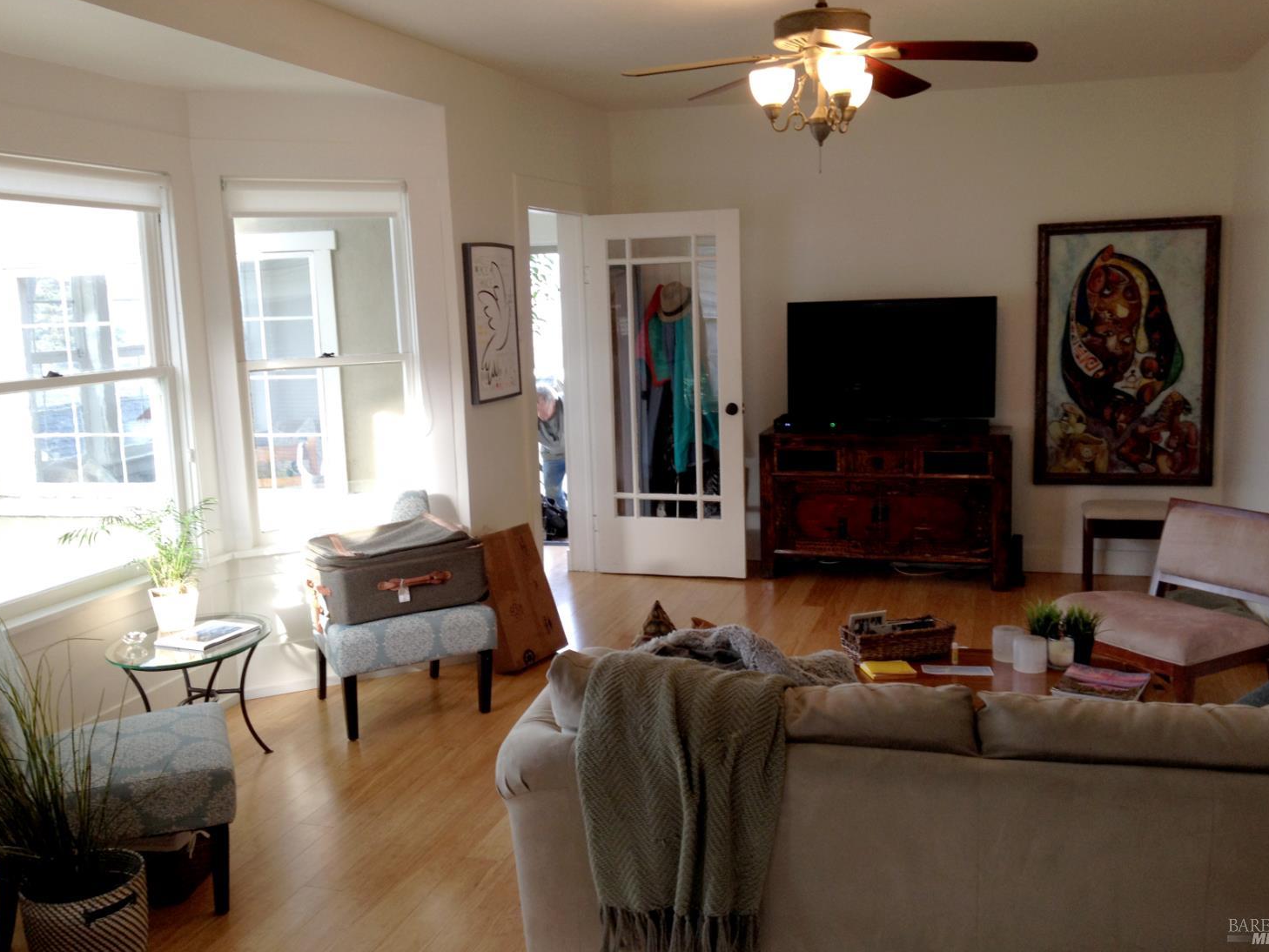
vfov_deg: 39.7
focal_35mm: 36
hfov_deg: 51.3
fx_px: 1320
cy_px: 467
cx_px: 647
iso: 50
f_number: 2.4
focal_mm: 4.28
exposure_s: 1/30
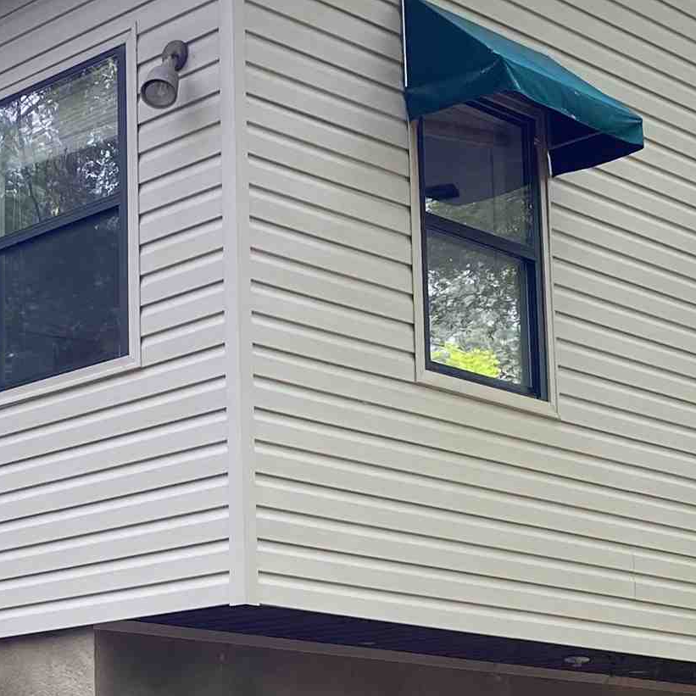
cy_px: 637
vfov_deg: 19.8
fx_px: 1956
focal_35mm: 86
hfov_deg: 19.1
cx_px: -117
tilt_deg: +7.4
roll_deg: +0.2
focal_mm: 4.25
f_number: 1.8
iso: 32
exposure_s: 1/121
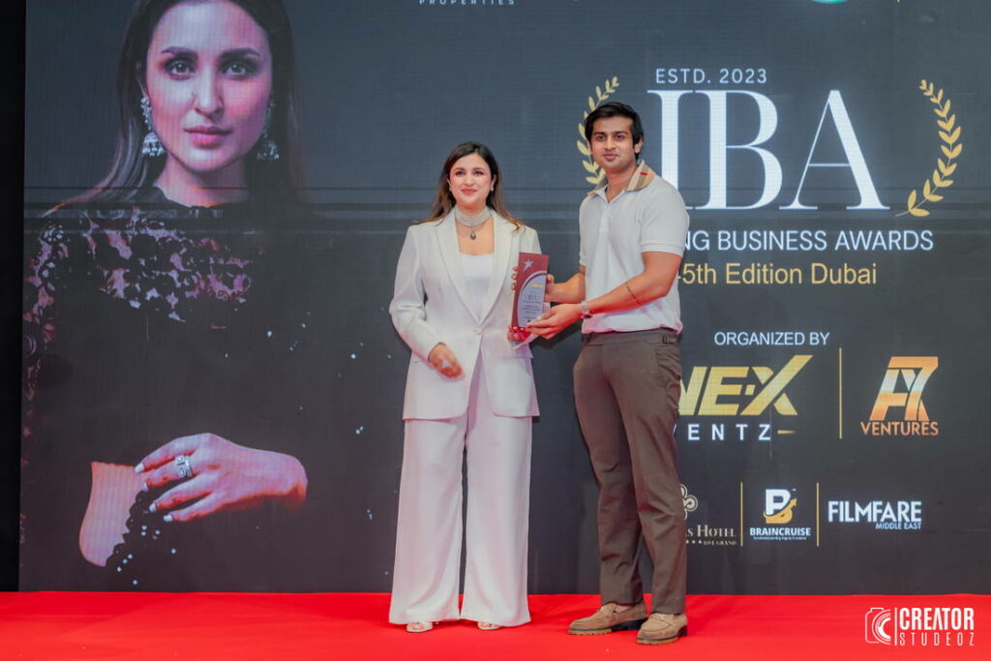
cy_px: 268
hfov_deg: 28.3
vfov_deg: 19.1
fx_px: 1957
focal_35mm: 71
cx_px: 631
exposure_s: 1/160
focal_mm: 55.3
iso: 1000
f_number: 4
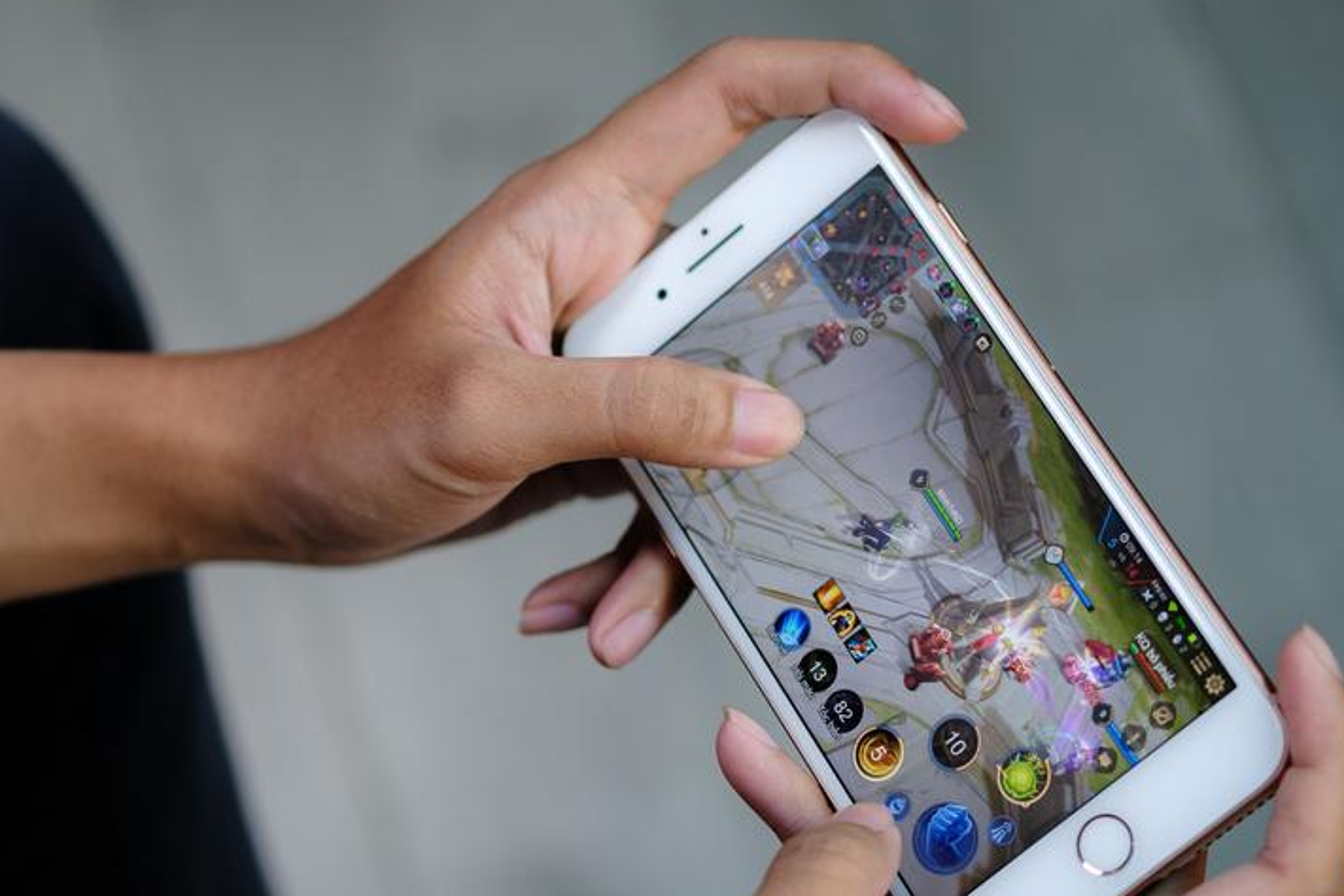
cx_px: 692
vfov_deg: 12.7
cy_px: 560
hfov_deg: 18.9
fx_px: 4032
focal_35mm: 108
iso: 250
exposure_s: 1/60
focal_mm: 50
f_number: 2
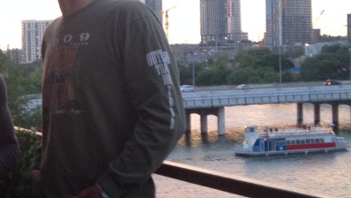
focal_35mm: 98
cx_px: -19
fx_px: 912
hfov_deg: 20.9
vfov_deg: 12.4
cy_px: 80
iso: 125
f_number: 2.4
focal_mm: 4.28
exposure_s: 1/20
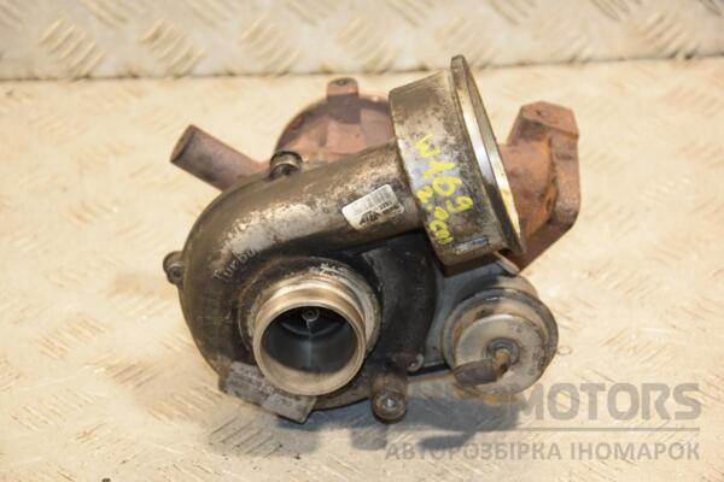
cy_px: 241
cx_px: 362
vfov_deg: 13.8
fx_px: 1991
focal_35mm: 99
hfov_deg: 20.6
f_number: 5.3
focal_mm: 66
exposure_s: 1/160
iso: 800
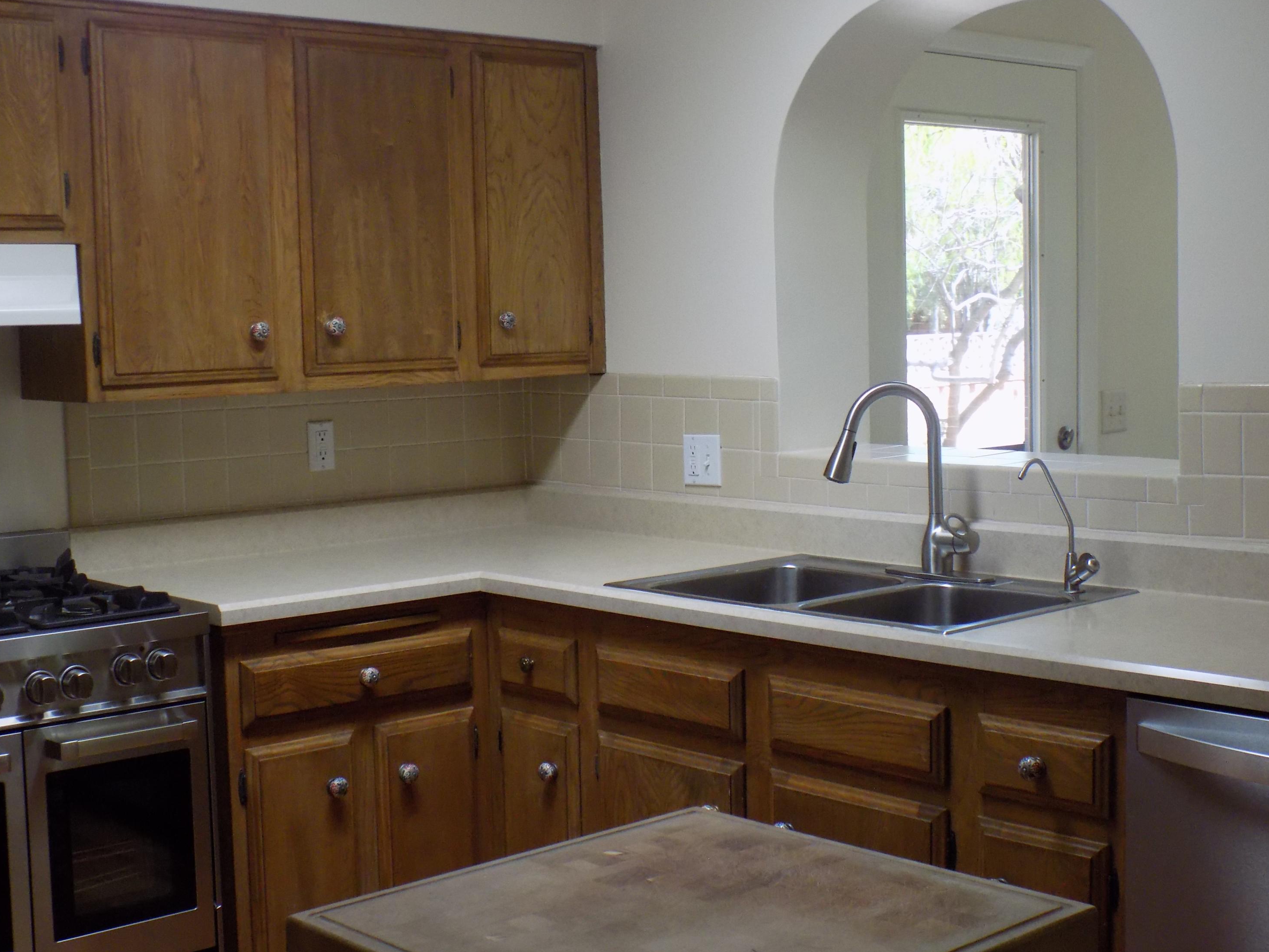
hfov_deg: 40.4
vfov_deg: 30.9
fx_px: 1723
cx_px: 622
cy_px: 468
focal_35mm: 47
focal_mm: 8.1
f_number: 3.7
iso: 320
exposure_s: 1/60
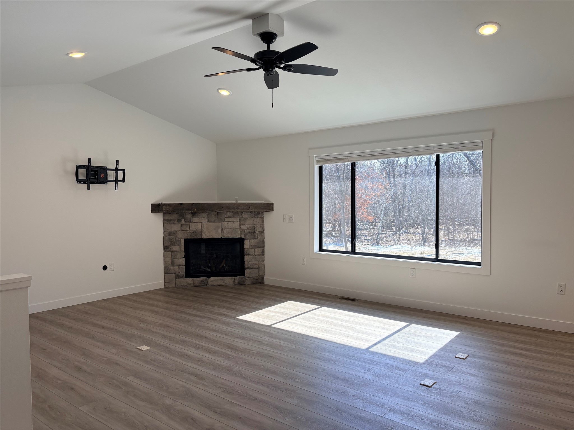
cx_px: 287
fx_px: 431
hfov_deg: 67.3
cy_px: 215
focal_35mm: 26
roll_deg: +1.3
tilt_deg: -1.8
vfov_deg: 53.1
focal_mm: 5.96
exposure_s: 1/472
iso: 64
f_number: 1.6
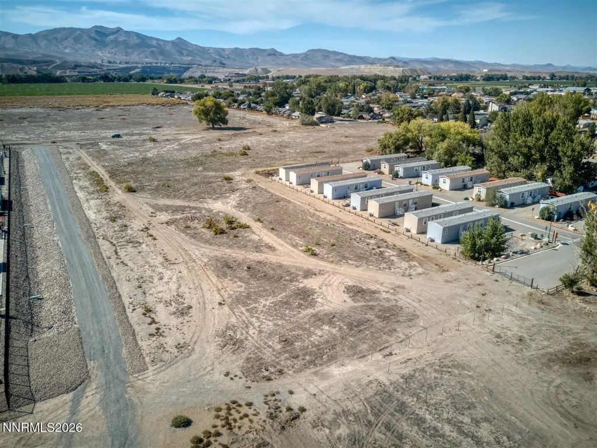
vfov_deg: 53.1
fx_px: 448
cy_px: 224
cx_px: 298
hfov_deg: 67.3
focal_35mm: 26
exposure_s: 1/623
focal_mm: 4.7
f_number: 2.2
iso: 100
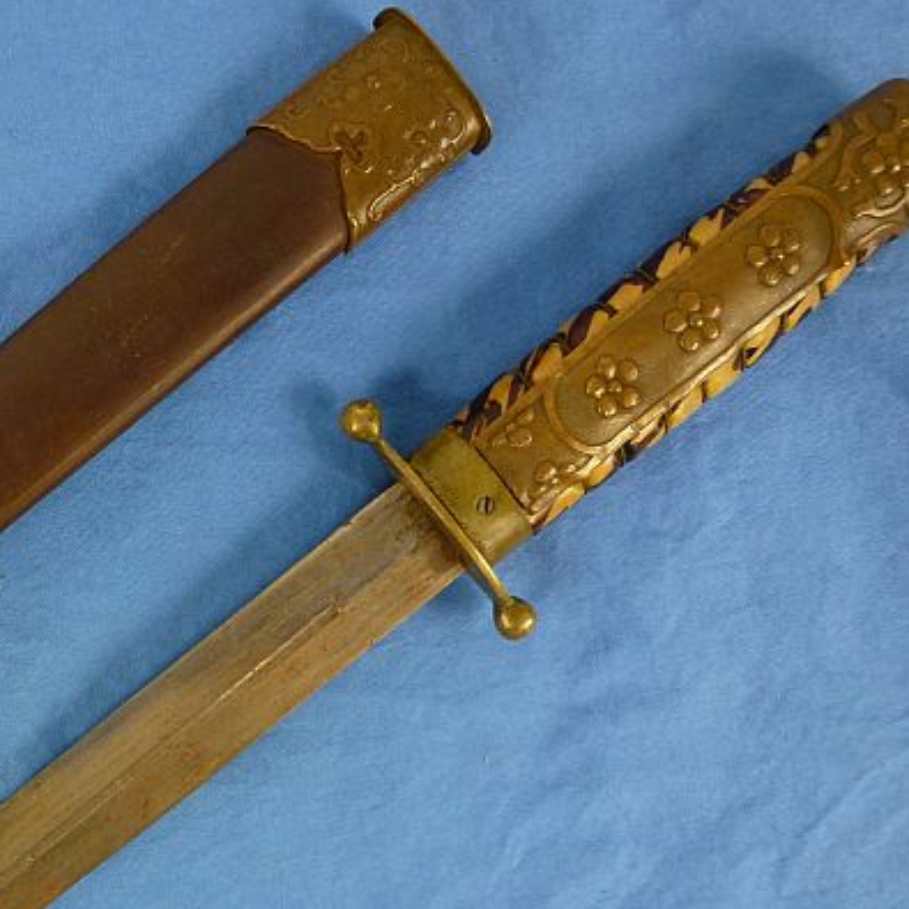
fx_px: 1277
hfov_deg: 37.4
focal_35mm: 43
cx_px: 145
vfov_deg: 38.3
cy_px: 660
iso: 200
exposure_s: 1/60
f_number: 3.3
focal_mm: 4.3
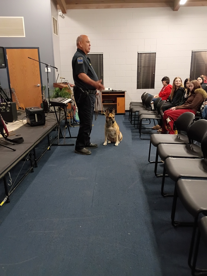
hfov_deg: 48.2
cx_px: 104
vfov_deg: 61.7
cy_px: 138
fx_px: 231
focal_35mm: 29
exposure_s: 1/30
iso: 1571
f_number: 1.8
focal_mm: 4.27
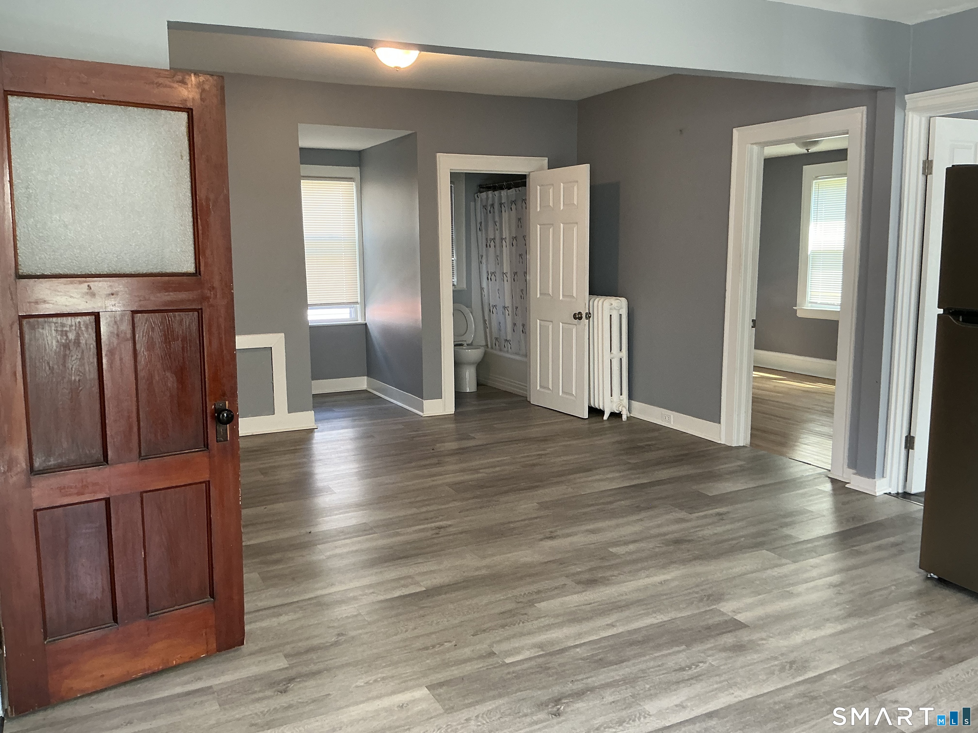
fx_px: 791
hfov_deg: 63.4
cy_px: 366
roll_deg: +0.9
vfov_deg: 49.7
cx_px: 489
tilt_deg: -6.9
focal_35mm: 28
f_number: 1.8
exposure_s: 1/60
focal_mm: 3
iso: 80
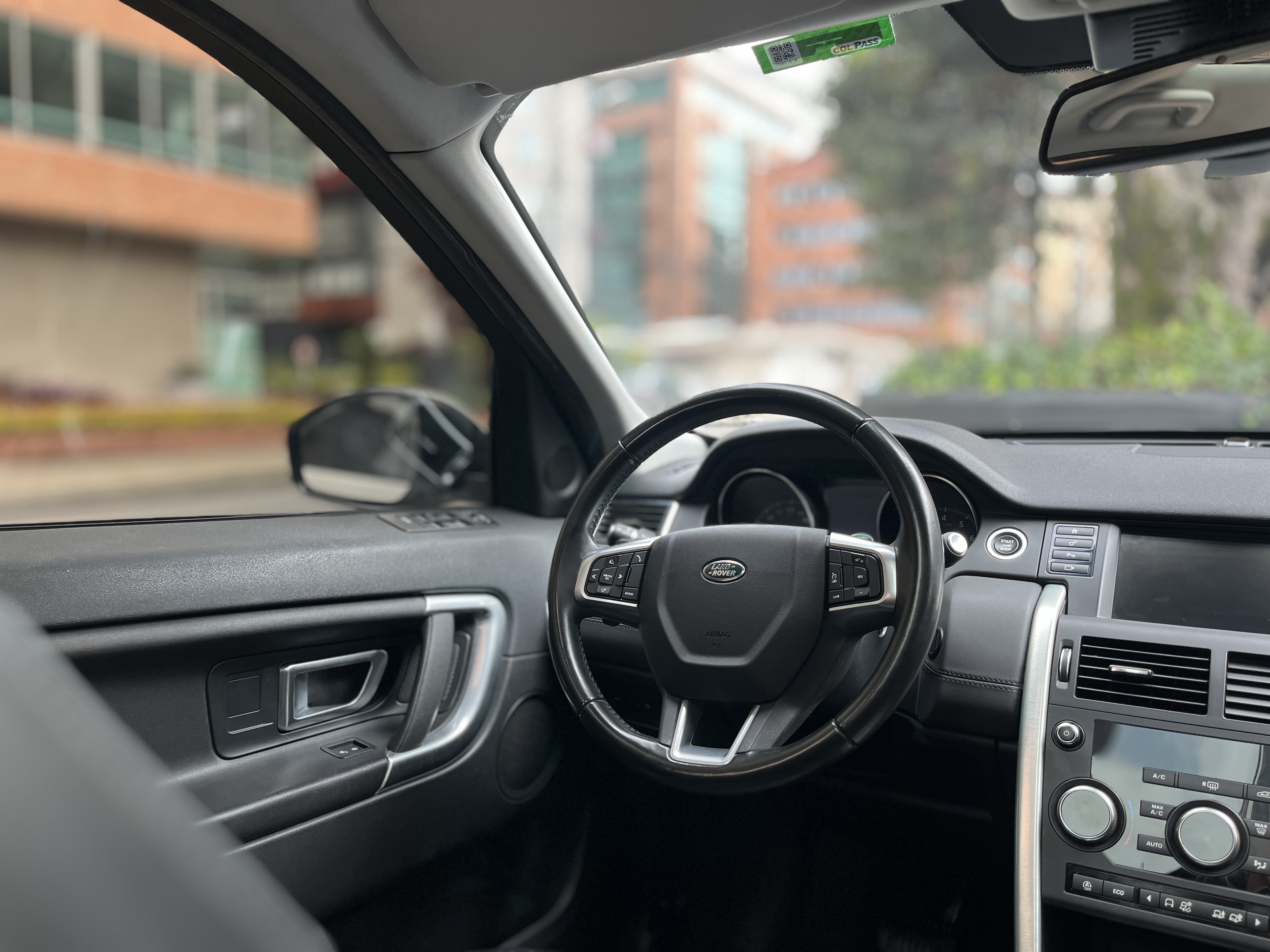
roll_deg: +0.0
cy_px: 476
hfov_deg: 67.3
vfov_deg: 53.1
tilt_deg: -5.8
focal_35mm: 26
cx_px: 635
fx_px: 954
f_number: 1.6
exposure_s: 1/121
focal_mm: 5.1
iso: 100
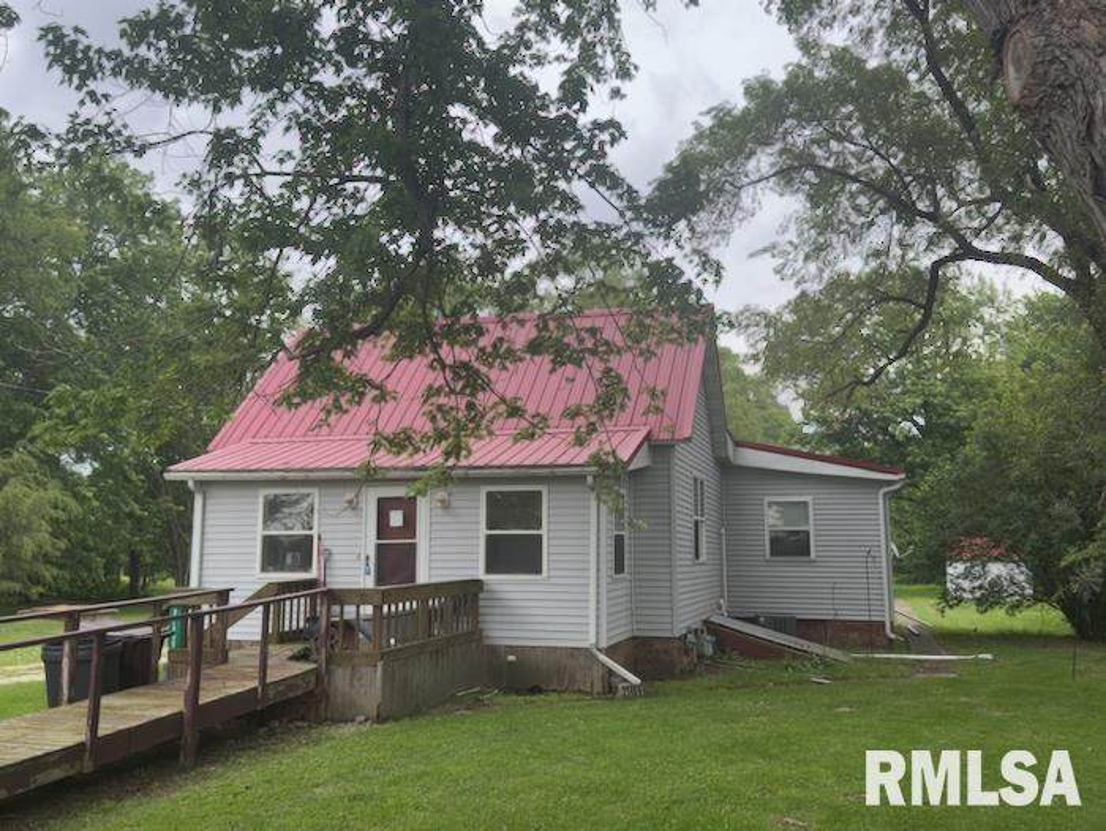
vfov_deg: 43.0
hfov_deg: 55.3
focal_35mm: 33
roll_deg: +0.1
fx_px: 1055
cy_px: 416
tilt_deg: +6.6
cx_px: 553
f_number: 1.78
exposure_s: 1/988
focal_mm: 6.76
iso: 100
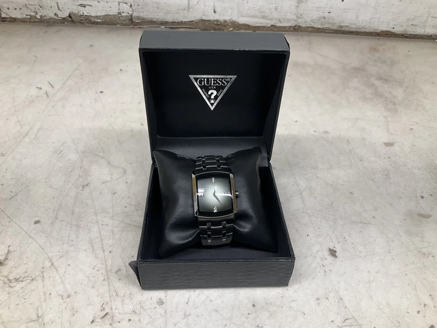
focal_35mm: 29
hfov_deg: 61.6
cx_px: 218
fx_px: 366
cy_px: 164
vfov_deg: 48.3
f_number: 1.8
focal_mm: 3
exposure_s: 1/120
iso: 50
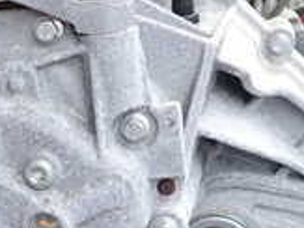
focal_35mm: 92
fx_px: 807
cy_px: 178
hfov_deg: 20.6
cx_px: 0
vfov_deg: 15.9
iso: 125
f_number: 2
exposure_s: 1/125
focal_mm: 4.5
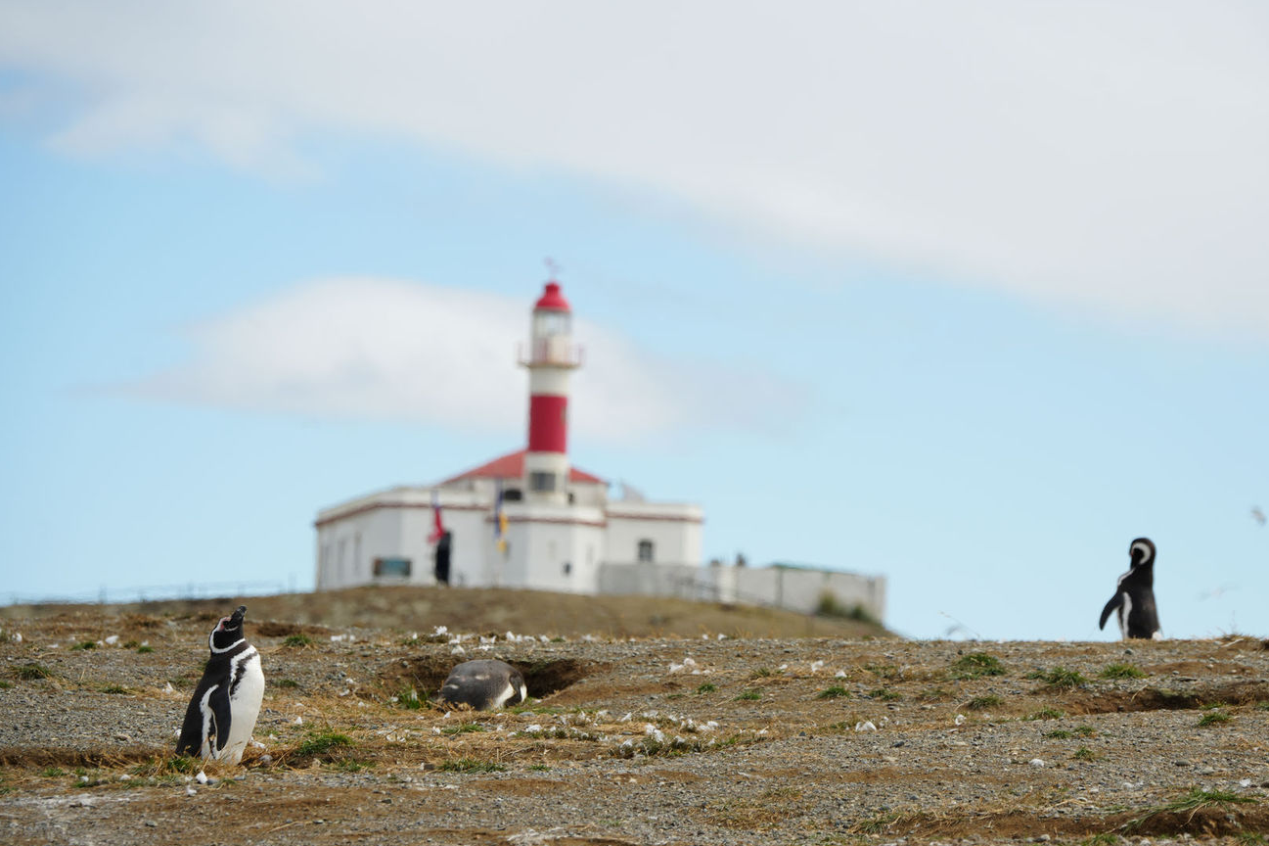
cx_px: 765
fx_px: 9867
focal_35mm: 280
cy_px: 466
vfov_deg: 4.9
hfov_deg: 7.4
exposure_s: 1/320
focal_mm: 227
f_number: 8
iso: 100
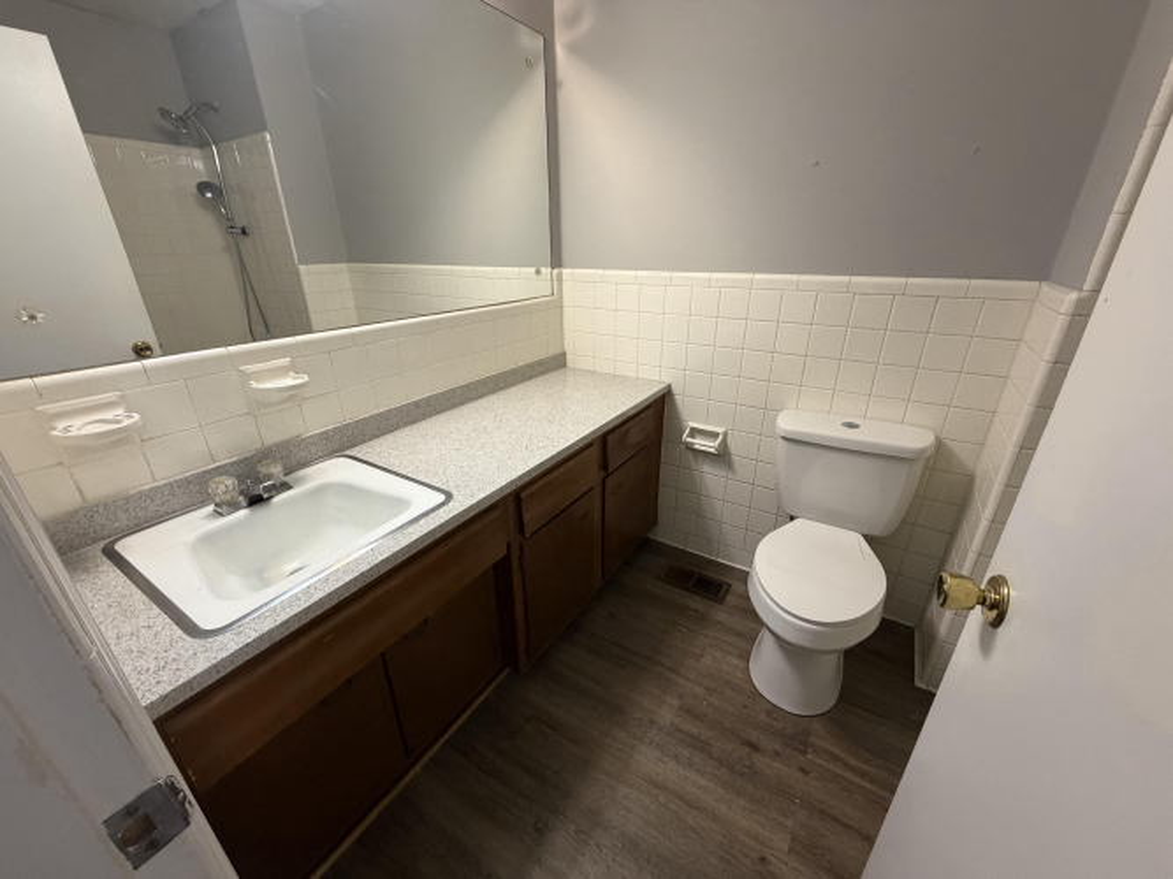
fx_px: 474
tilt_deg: -23.2
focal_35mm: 14
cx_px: 586
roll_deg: +1.1
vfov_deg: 85.7
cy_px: 440
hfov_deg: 102.1
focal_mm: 2.22
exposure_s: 1/60
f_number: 2.2
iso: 320
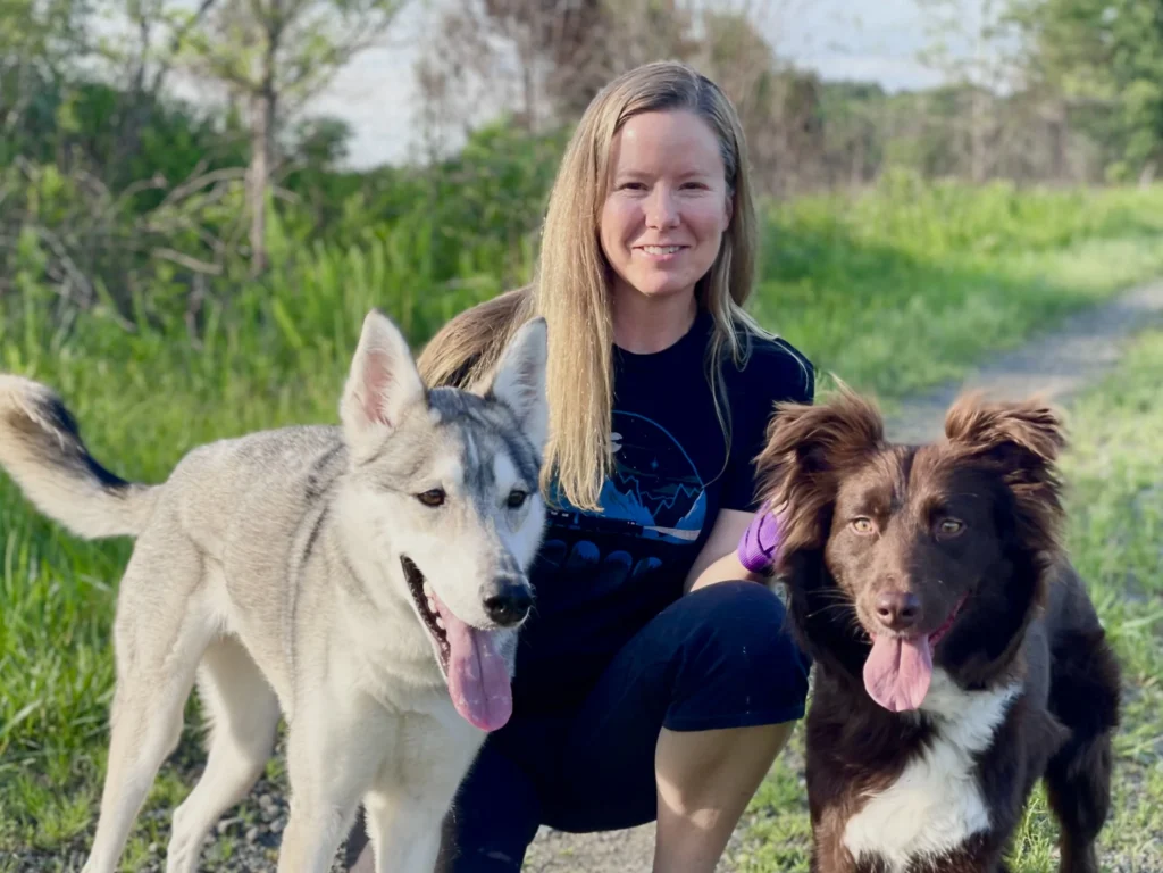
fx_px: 1747
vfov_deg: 28.0
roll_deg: -1.4
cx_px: 582
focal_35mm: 52
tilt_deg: -8.3
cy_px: 436
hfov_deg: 36.8
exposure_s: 1/387
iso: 32
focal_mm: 6
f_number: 2
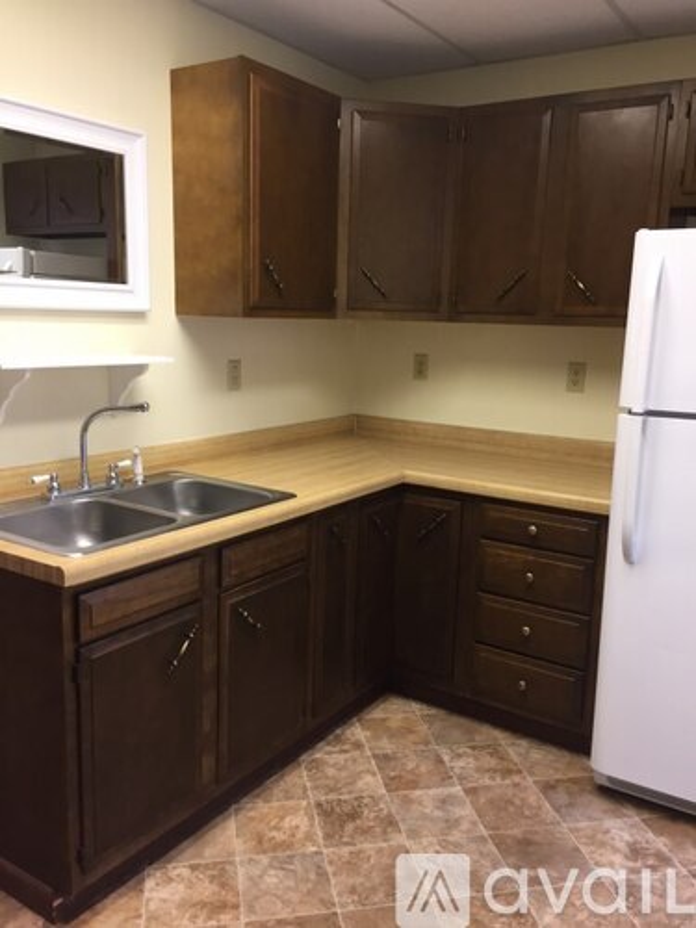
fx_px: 777
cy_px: 464
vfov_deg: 61.7
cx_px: 348
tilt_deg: -10.7
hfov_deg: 48.2
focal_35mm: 29
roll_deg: -1.9
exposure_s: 1/30
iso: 64
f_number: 2.2
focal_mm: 4.15
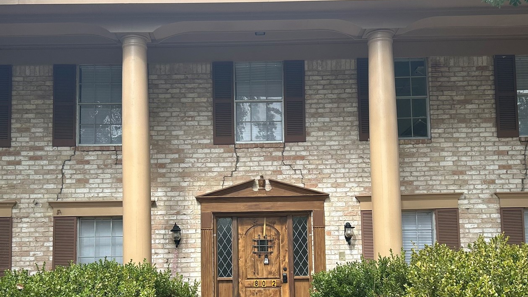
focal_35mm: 46
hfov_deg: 44.5
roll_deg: +0.7
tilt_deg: +6.7
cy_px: 207
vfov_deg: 25.8
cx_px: 242
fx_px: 644
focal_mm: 5.7
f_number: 1.5
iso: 50
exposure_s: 1/974
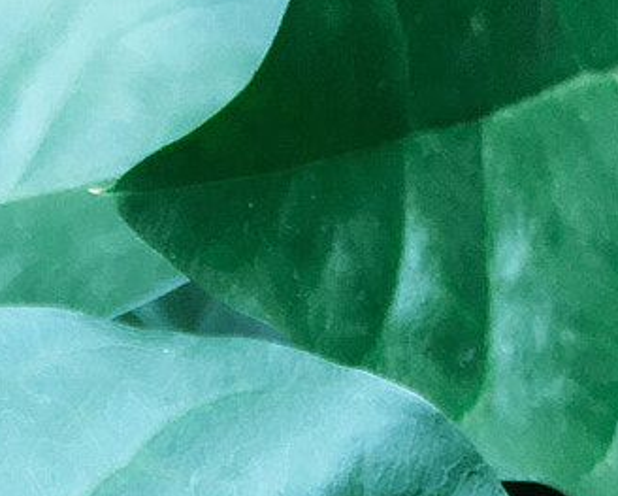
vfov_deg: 10.5
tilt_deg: -50.5
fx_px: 2526
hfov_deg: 13.9
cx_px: 173
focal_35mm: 138
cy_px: 890
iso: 40
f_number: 2.2
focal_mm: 4.15
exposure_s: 1/120
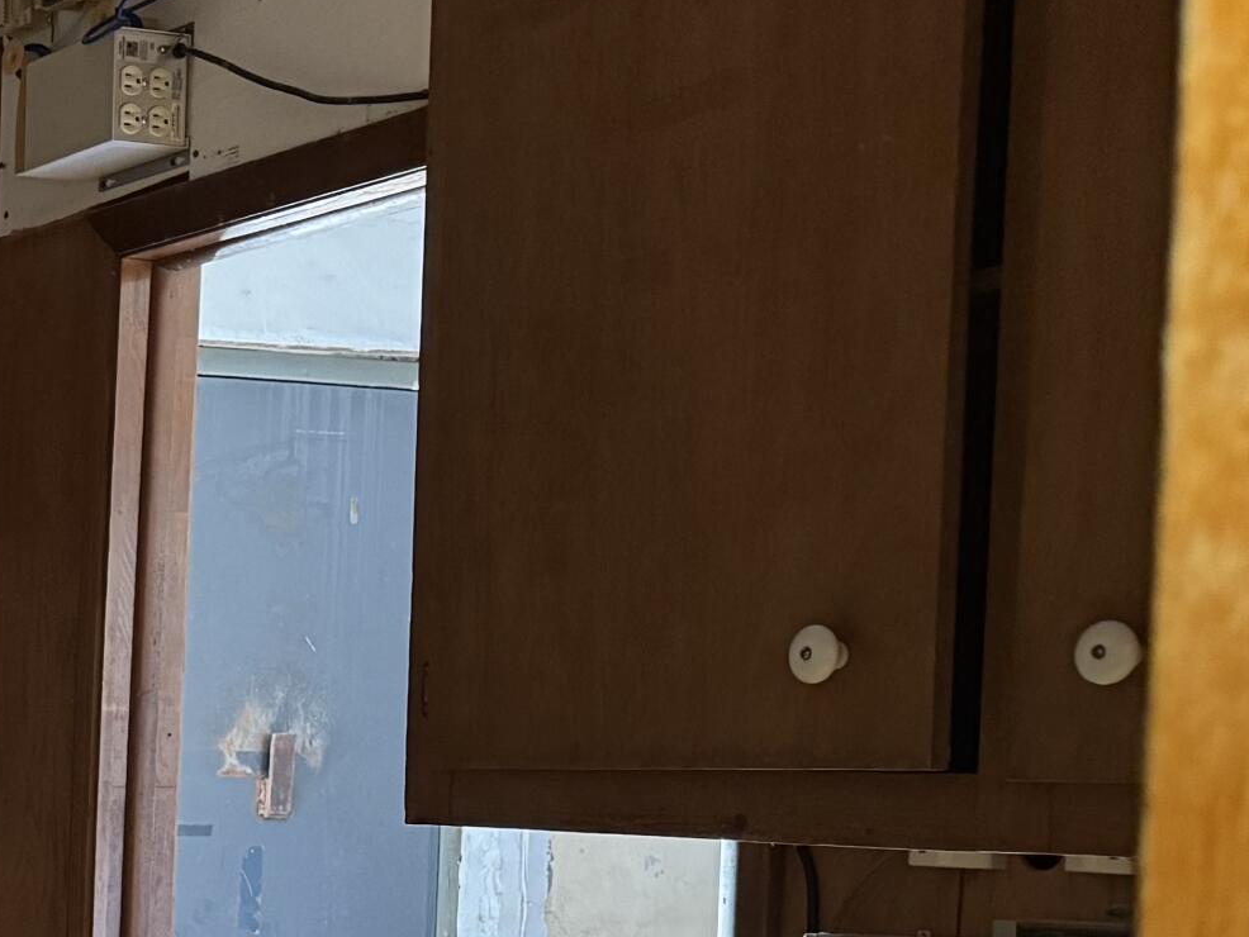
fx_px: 2635
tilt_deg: -4.2
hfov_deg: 22.2
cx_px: -611
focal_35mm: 73
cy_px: 943
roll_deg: -0.3
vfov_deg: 19.6
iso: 800
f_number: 1.78
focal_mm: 6.76
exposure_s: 1/30
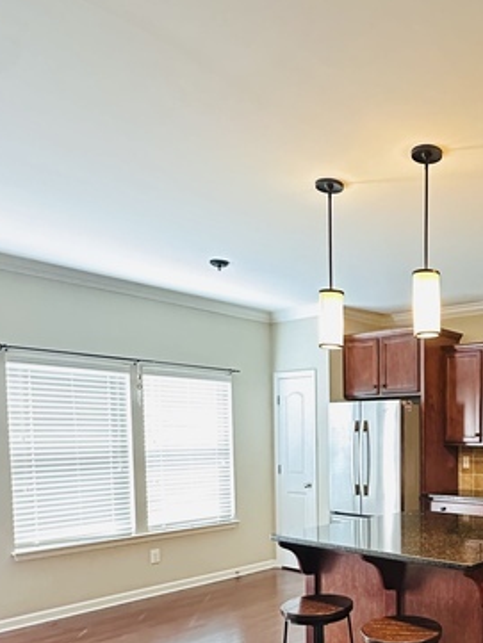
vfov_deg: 55.8
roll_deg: -0.5
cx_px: 451
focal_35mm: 31
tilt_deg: -3.6
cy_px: 476
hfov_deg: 41.2
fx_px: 576
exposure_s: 1/60
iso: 1000
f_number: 2.2
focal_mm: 2.22
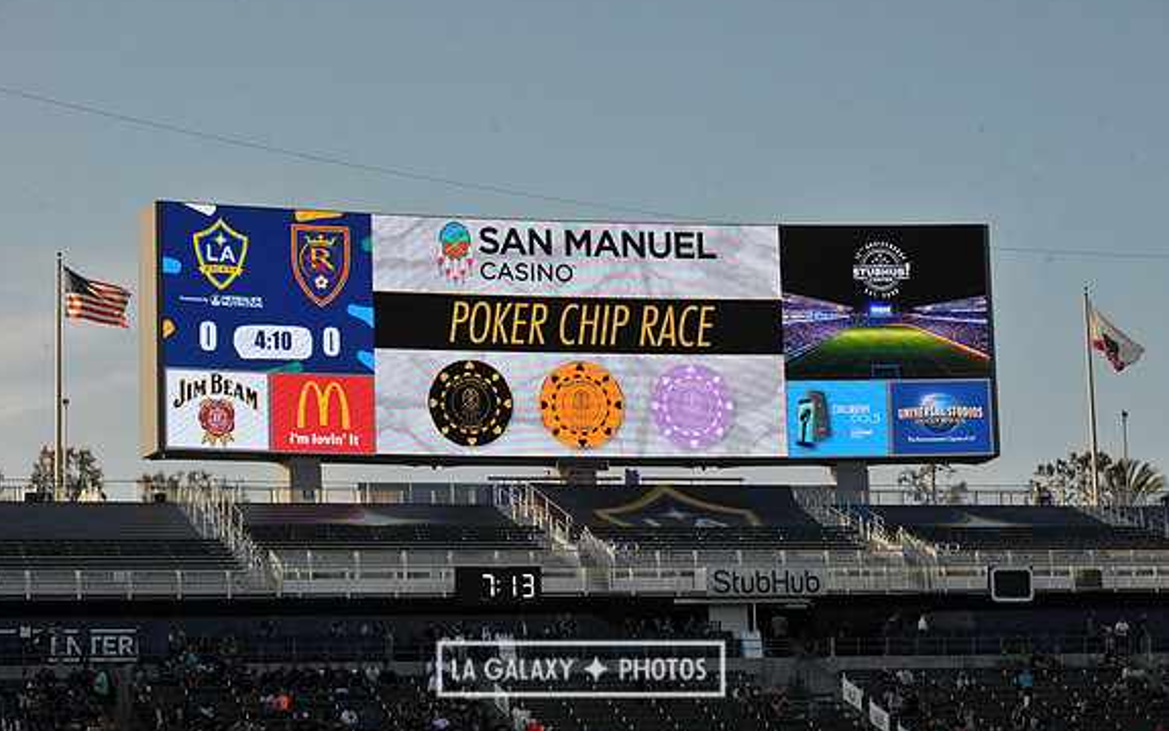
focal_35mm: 144
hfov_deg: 14.5
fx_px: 4589
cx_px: 580
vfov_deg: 9.1
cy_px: 362
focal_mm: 140
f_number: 11
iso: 400
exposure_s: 1/500
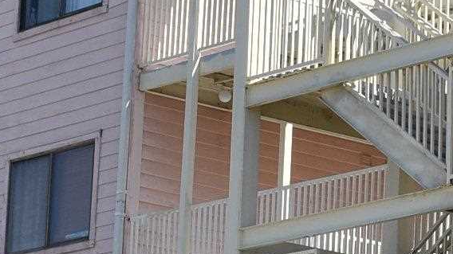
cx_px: 498
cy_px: 373
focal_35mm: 232
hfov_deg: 9.2
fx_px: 2786
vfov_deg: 5.2
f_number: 9
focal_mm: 28
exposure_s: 1/400
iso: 200
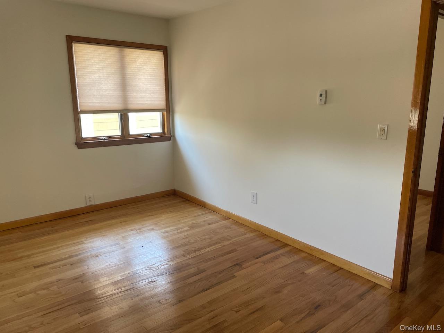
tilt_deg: -10.9
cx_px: 222
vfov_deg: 53.1
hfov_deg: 67.3
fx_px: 333
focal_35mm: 26
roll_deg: -0.4
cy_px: 166
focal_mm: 4.2
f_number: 1.6
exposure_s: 1/115
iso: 125
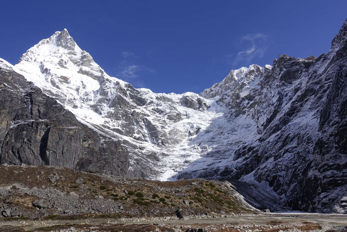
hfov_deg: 73.7
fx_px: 231
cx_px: 174
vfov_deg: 53.1
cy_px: 116
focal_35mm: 24
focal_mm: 8.8
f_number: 5.6
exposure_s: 1/800
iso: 125
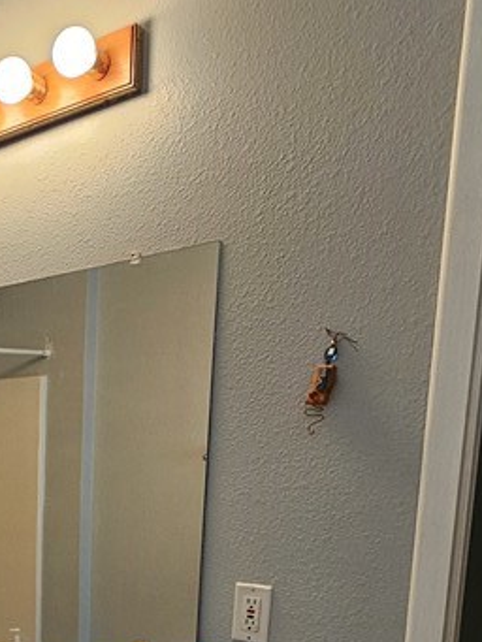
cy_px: 601
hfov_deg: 31.4
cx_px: -85
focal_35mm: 39
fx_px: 724
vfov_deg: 43.0
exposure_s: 1/60
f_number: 2.2
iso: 320
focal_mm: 2.2
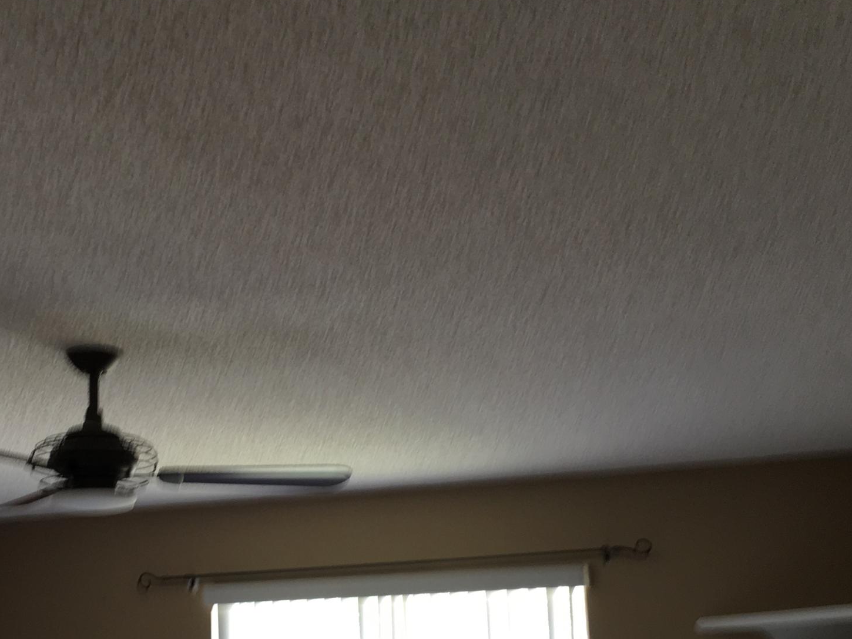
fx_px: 1477
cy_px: 483
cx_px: 194
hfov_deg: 31.5
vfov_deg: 24.1
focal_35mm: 60
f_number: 2.2
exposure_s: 1/30
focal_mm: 4.15
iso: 40
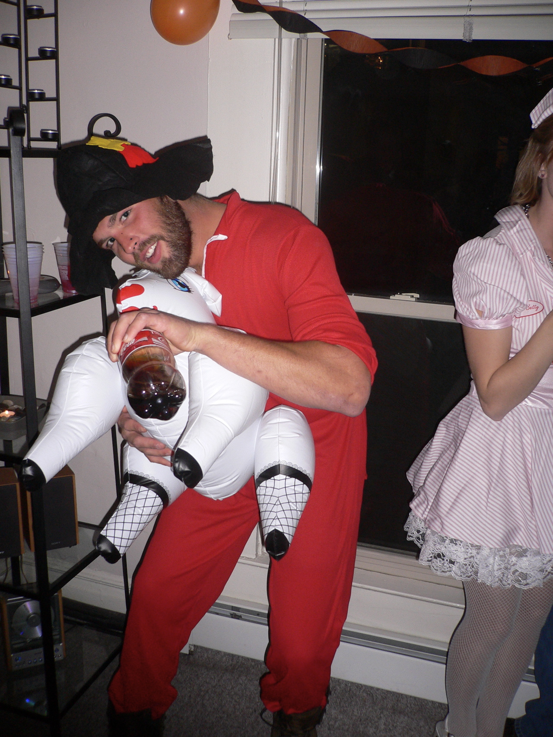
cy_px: 368
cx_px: 276
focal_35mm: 35
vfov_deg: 52.6
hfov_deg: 40.7
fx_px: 745
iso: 150
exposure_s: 1/60
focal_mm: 5.8
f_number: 2.8
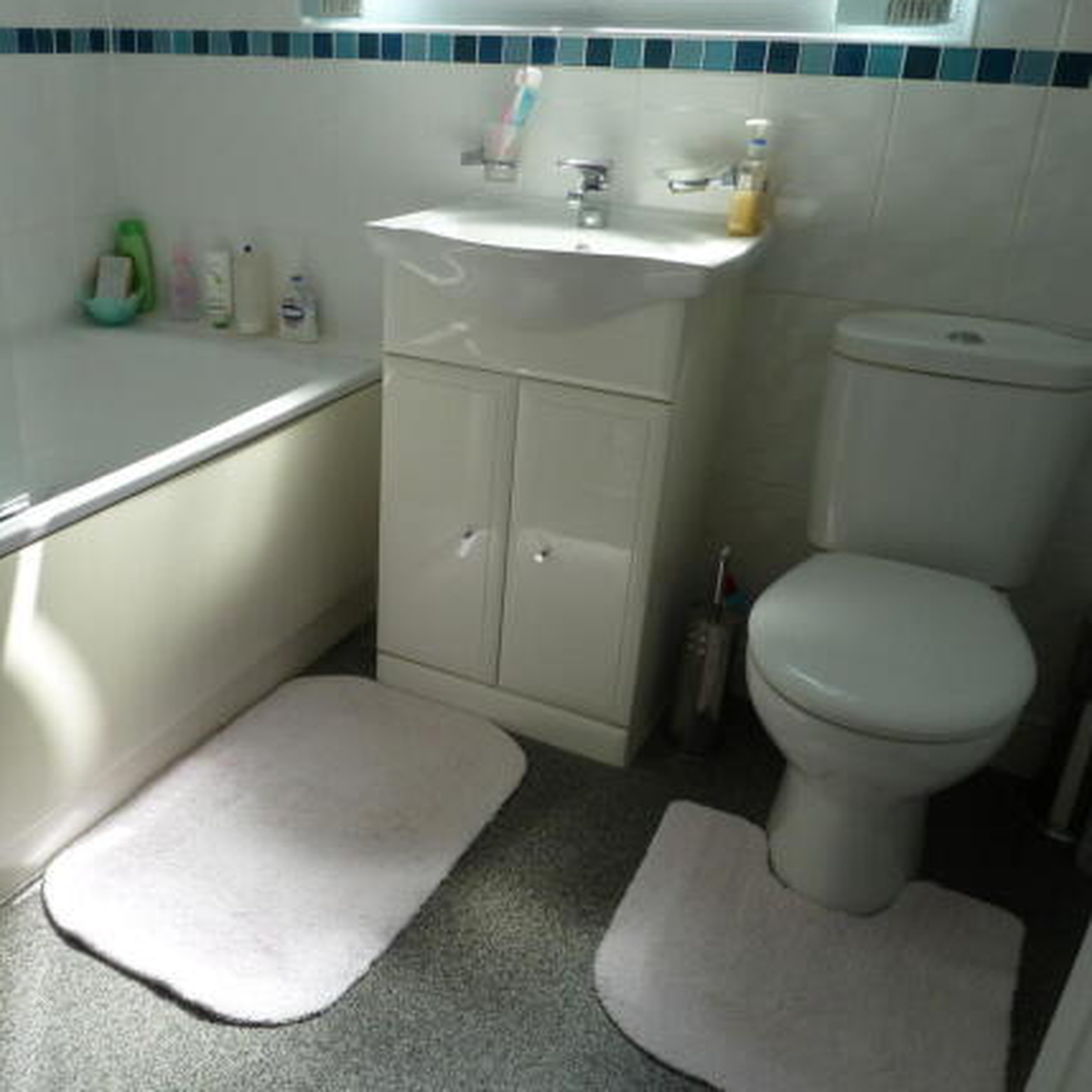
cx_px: 368
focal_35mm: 30
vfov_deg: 54.0
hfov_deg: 53.0
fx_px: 1071
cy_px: 549
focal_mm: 4.1
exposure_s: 1/125
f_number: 4
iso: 80
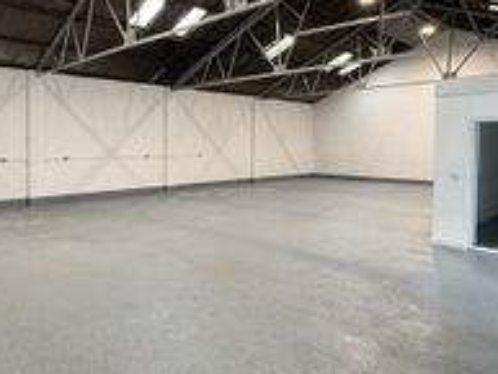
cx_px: 214
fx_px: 417
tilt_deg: -1.0
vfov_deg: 48.0
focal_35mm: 29
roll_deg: -0.4
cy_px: 152
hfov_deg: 61.4
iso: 160
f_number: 2.2
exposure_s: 1/100
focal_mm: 2.22
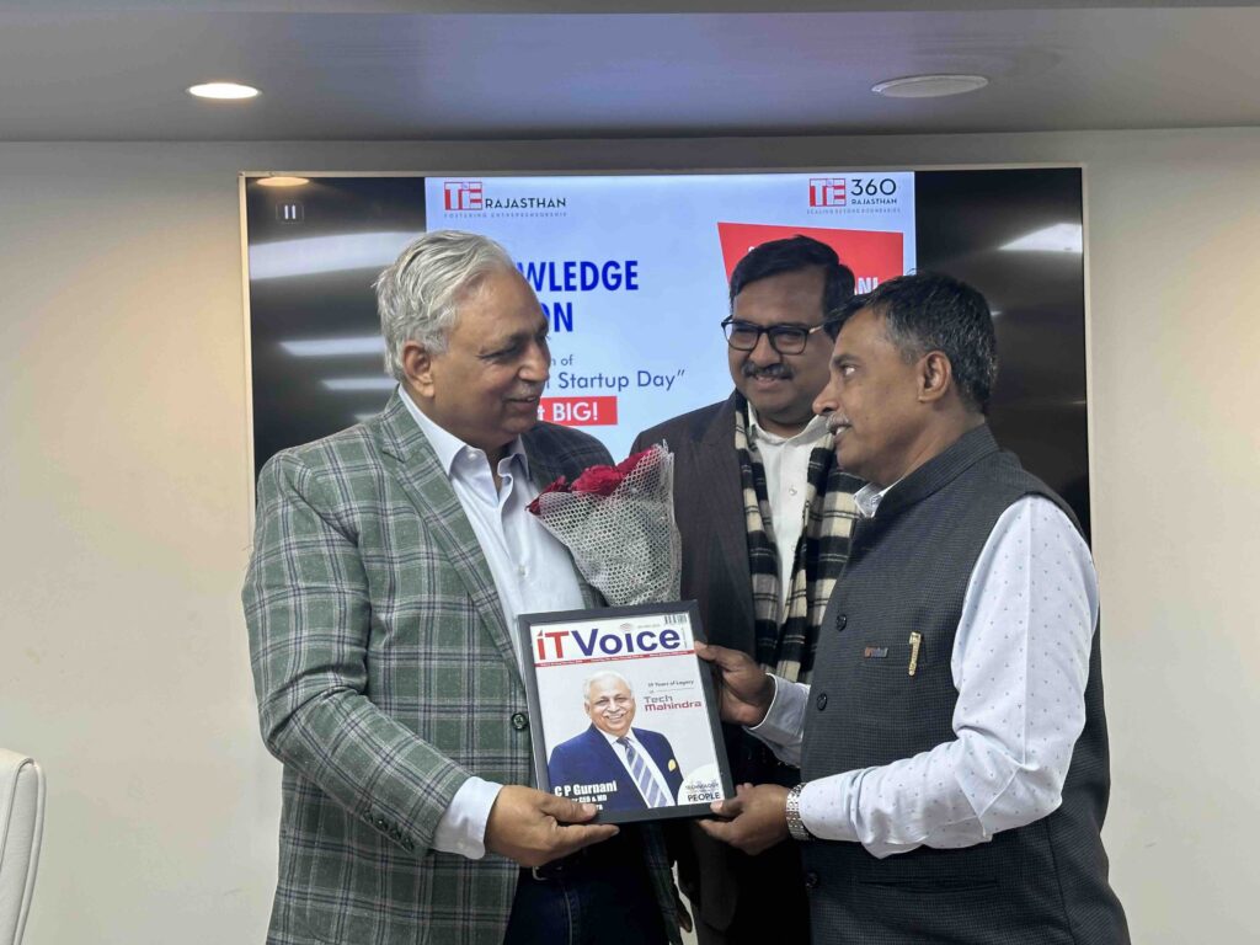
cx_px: 630
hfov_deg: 39.7
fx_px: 1747
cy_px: 472
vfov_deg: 30.3
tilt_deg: -0.9
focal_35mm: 48
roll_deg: +1.6
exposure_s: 1/50
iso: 64
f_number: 1.78
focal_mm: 6.86
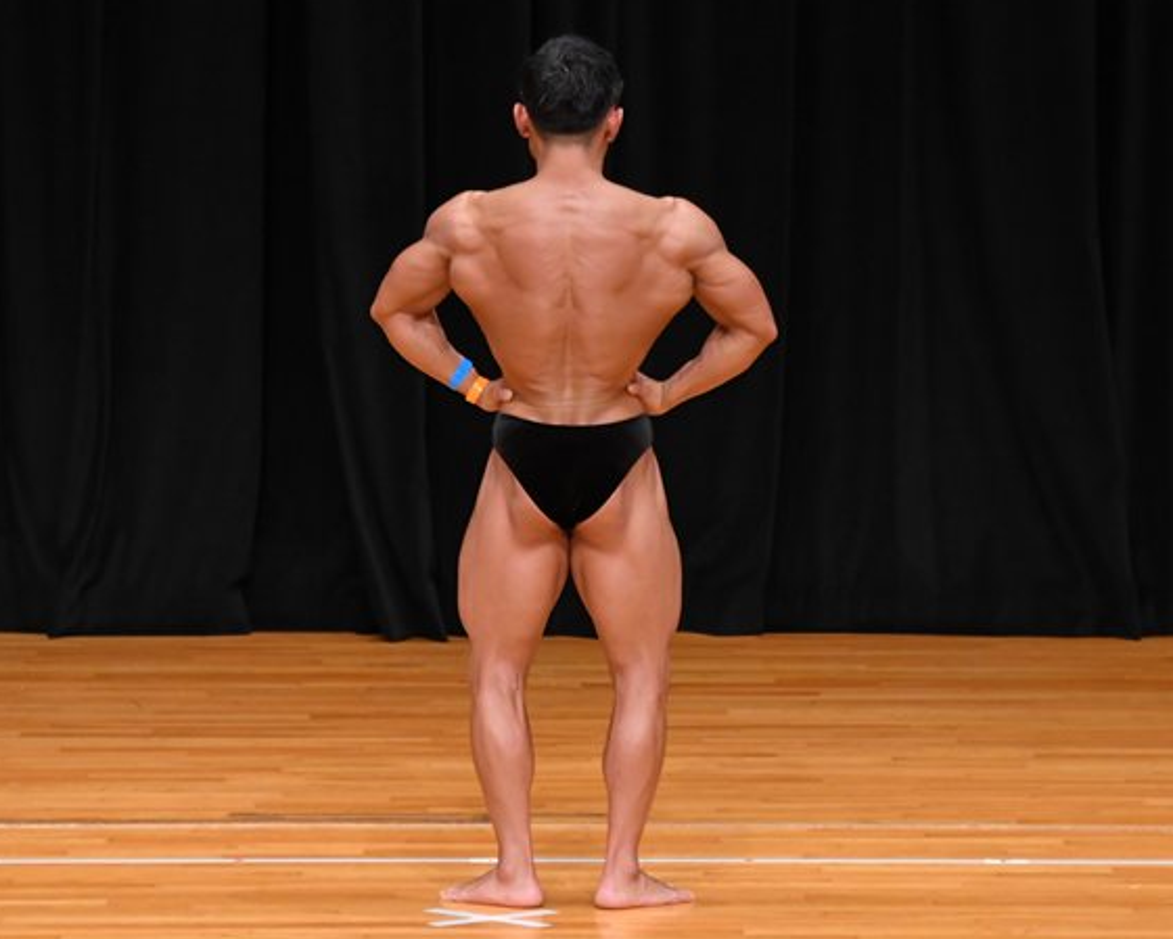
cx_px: 530
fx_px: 12153
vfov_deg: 4.4
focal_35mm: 350
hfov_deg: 5.5
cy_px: 477
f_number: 5.6
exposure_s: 1/400
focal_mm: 180
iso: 3200
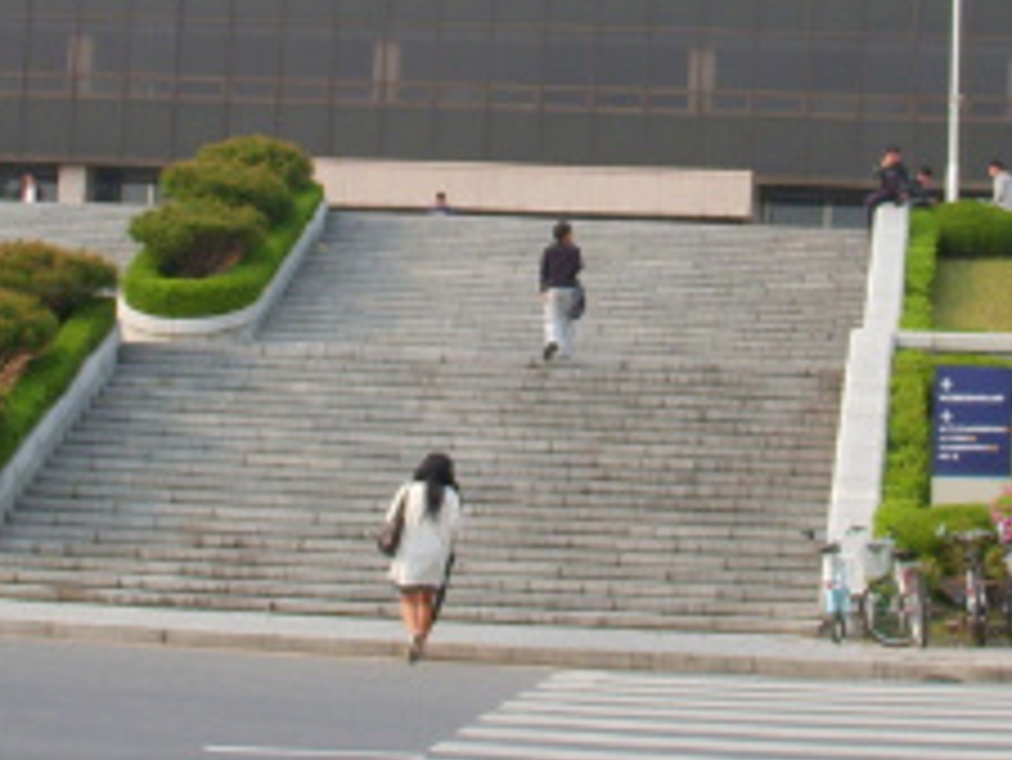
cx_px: 652
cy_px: 112
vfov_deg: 13.6
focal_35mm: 108
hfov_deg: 18.2
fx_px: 3159
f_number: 3.3
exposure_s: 1/500
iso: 100
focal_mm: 6.3
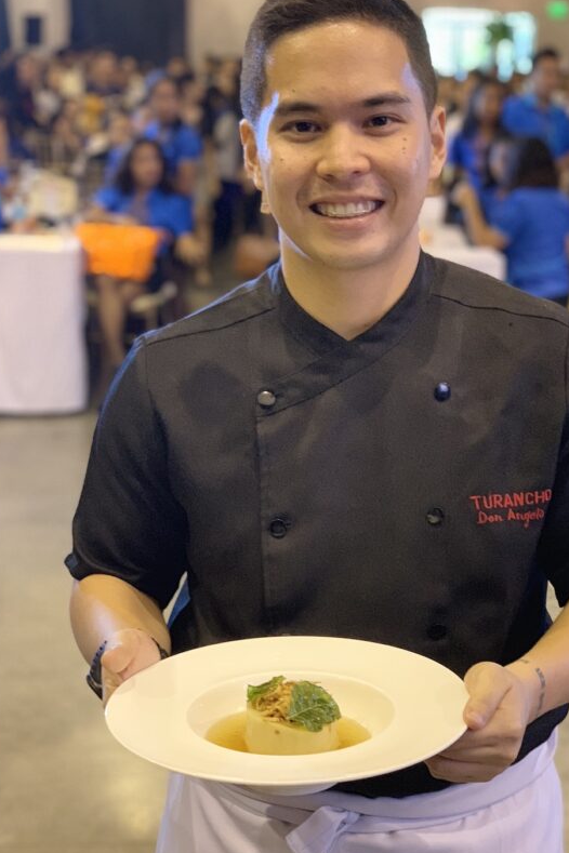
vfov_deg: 31.4
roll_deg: -2.1
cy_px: 446
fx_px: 1517
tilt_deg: -13.1
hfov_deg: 21.2
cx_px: 345
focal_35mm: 64
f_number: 2.4
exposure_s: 1/30
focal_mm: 6
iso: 400
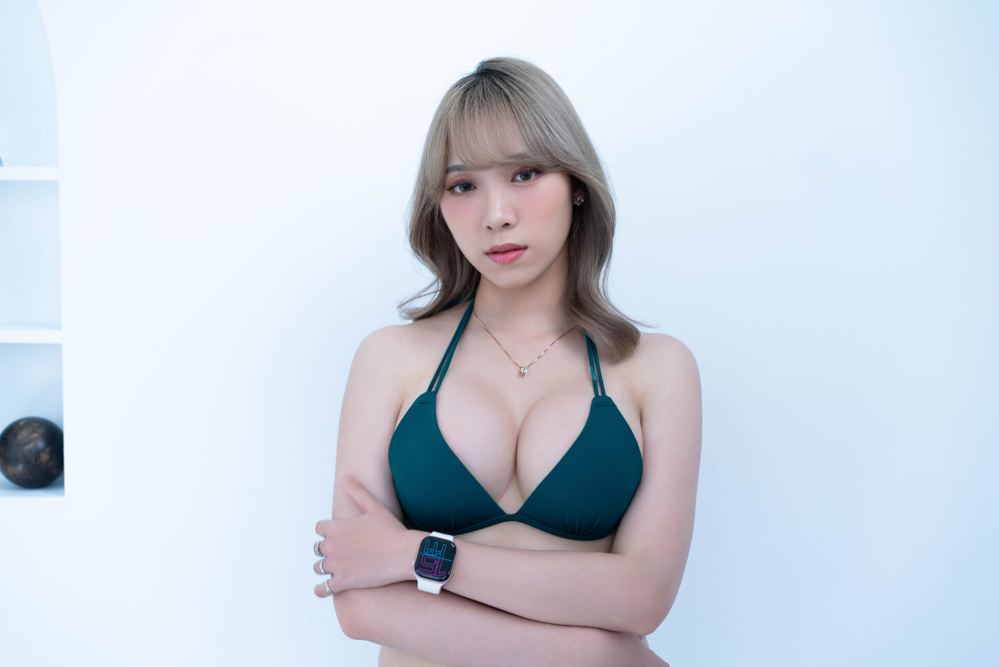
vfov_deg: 24.6
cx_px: 500
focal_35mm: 55
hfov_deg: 36.2
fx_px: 1526
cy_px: 334
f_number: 4
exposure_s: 1/125
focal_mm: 55
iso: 64
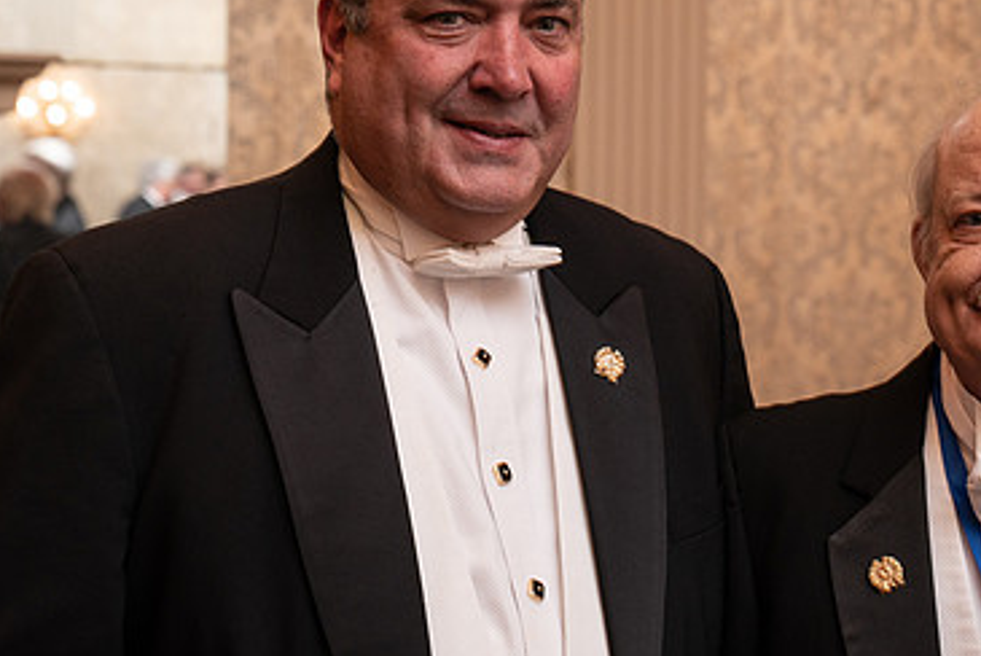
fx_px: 2427
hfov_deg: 22.7
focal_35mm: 89
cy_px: 235
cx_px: 707
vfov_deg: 15.4
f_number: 4.5
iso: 800
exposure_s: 1/40
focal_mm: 56
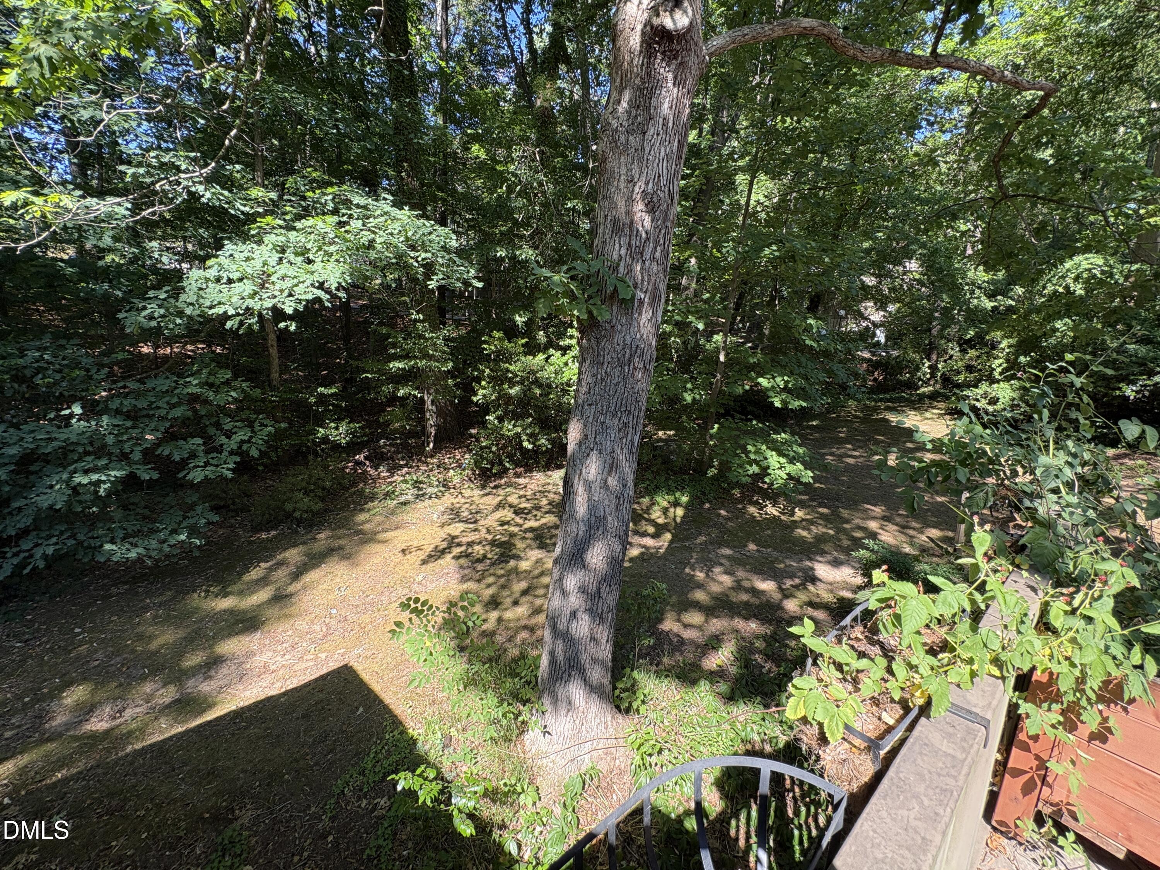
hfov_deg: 102.1
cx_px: 580
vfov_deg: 85.7
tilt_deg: -10.5
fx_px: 469
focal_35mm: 14
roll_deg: -3.0
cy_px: 435
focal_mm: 2.22
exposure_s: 1/154
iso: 64
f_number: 2.2
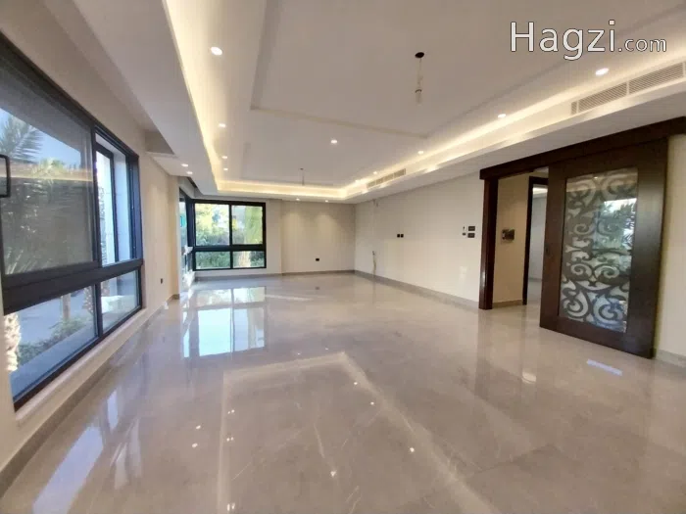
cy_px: 257
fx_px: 258
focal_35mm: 13
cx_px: 343
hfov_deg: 106.2
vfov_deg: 89.9
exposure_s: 1/50
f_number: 2.2
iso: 160
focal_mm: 1.3
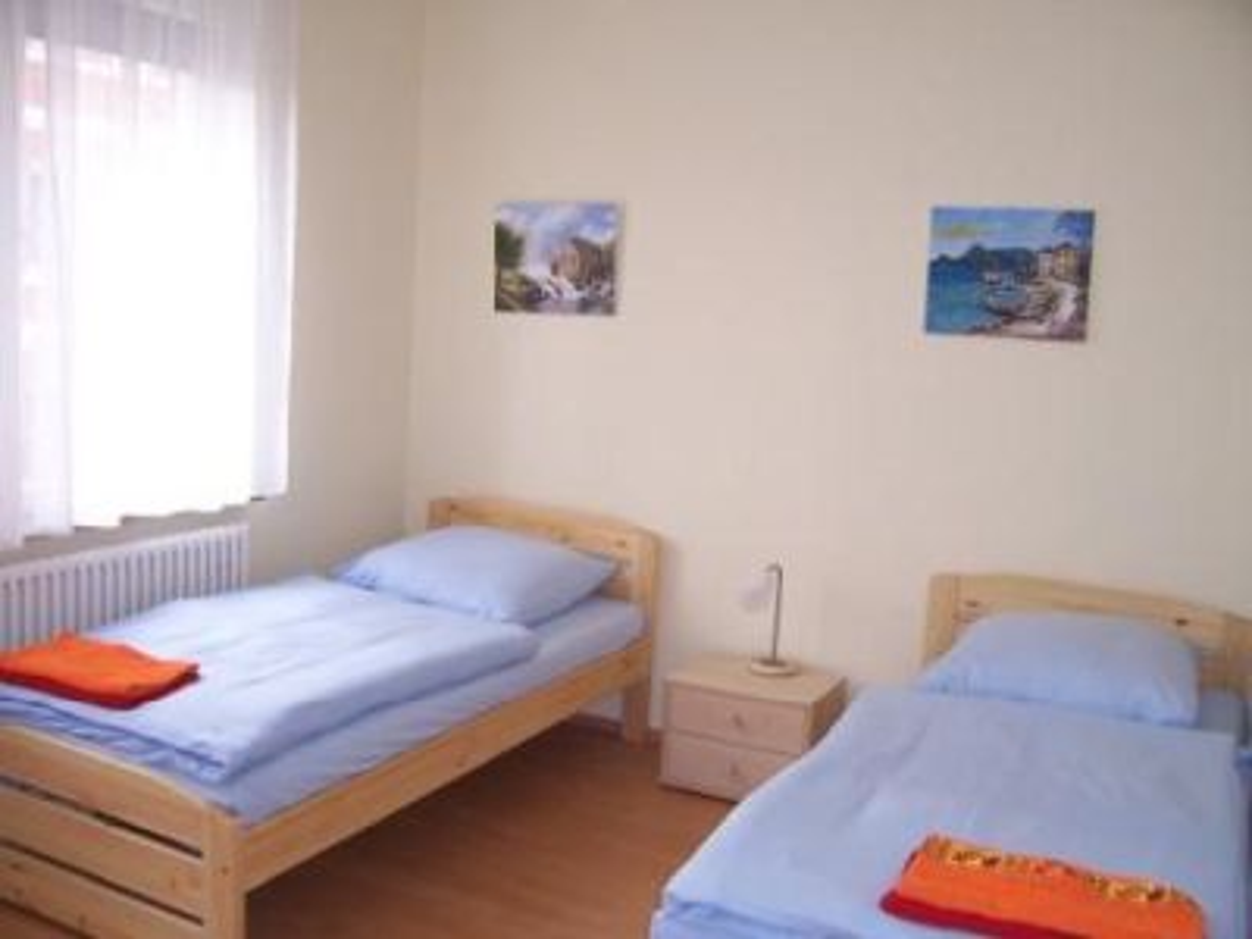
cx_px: 626
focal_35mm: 34
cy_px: 470
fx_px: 1230
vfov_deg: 41.8
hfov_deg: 54.0
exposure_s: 1/60
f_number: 2.7
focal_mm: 5.6
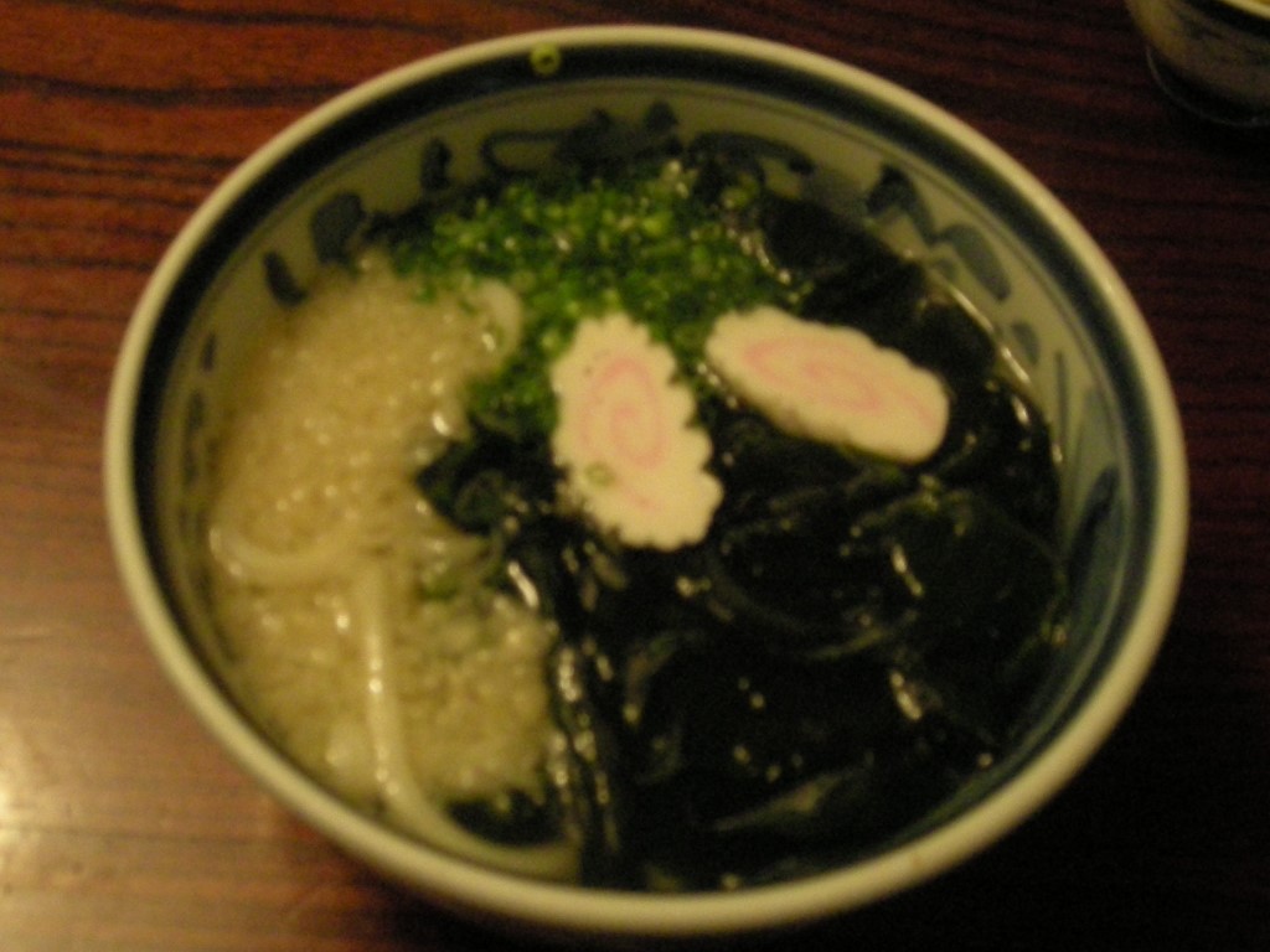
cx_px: 635
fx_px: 1284
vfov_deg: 40.7
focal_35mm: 35
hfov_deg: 52.6
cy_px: 476
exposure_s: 1/38.1
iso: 400
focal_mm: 5.7
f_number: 2.8
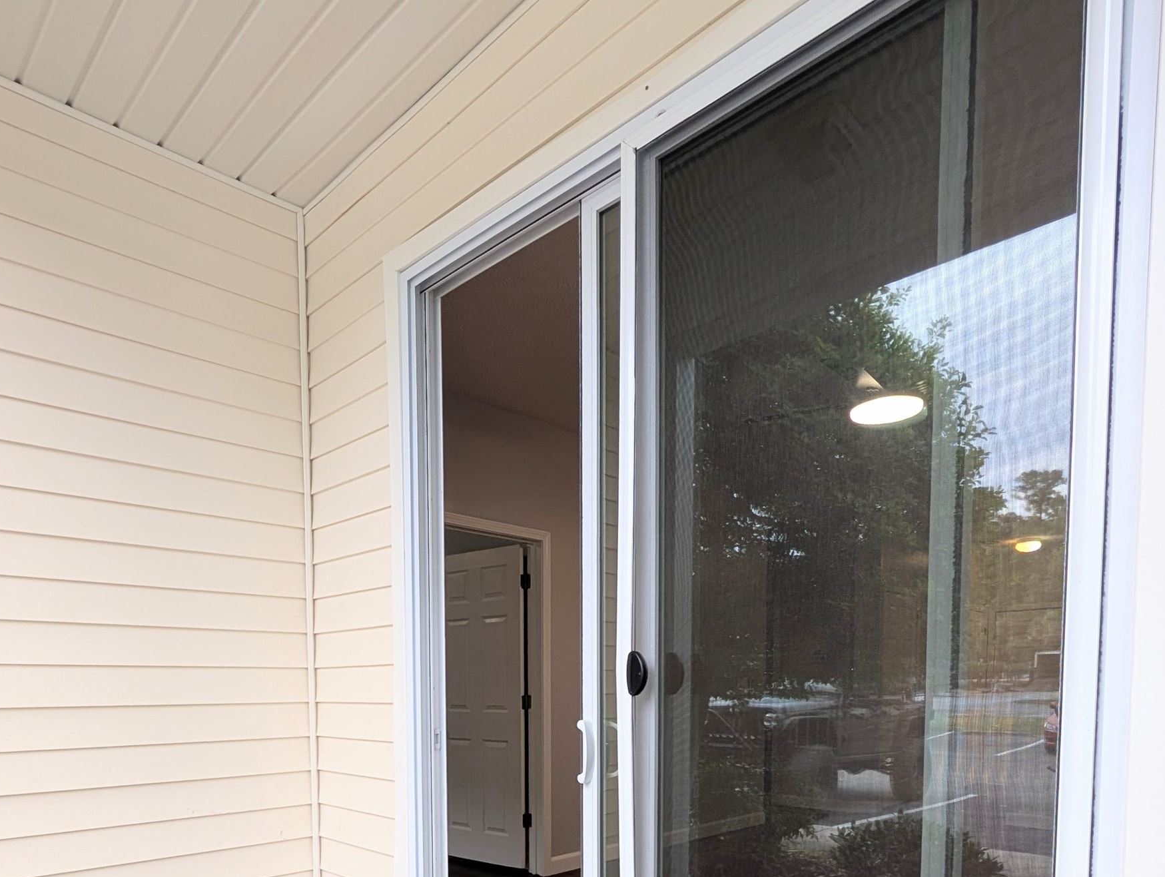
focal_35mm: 21
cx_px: 519
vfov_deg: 57.4
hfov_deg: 78.6
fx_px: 708
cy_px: 735
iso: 51
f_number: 1.7
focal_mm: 2.02
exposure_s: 1/86.1
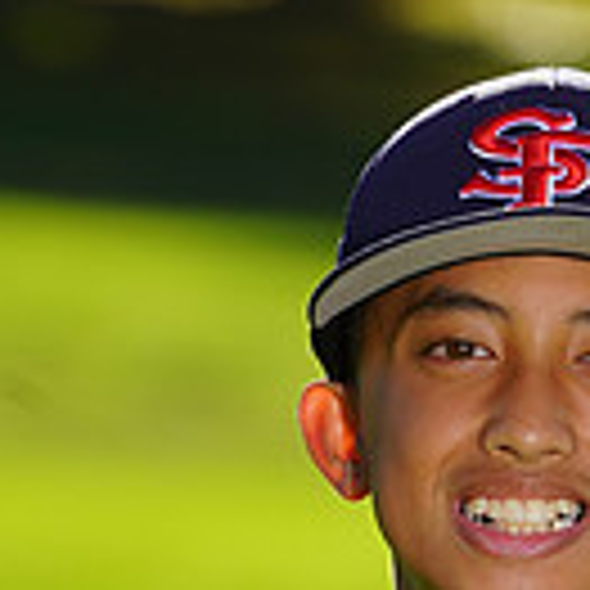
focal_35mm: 1268
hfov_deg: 1.4
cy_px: 1216
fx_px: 24451
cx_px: 349
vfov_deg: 1.4
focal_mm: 336
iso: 100
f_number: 8
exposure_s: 1/250
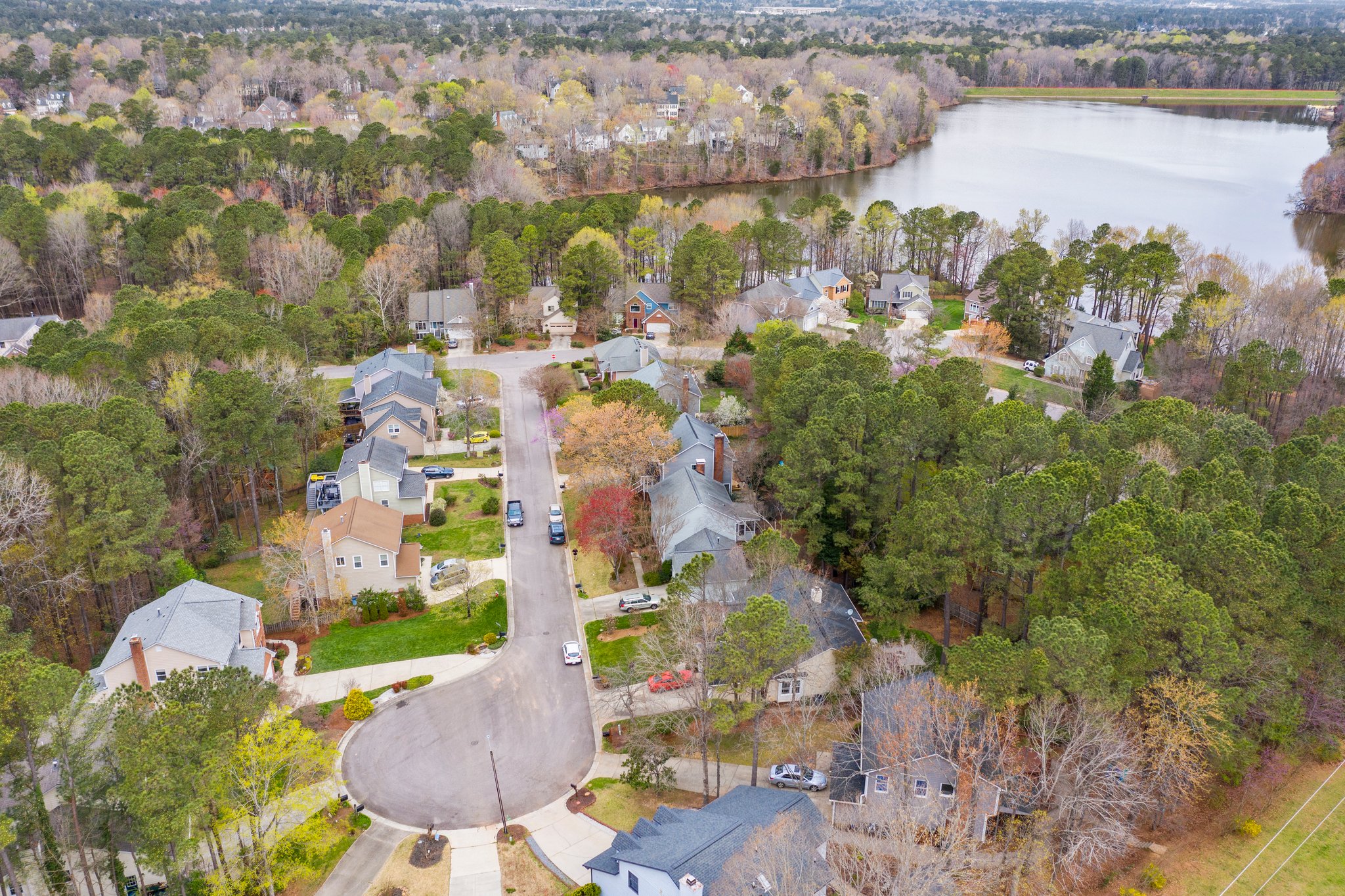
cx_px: 672
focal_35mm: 28
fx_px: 1046
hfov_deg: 65.5
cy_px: 448
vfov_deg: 46.4
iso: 100
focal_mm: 10.26
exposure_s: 1/100
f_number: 4
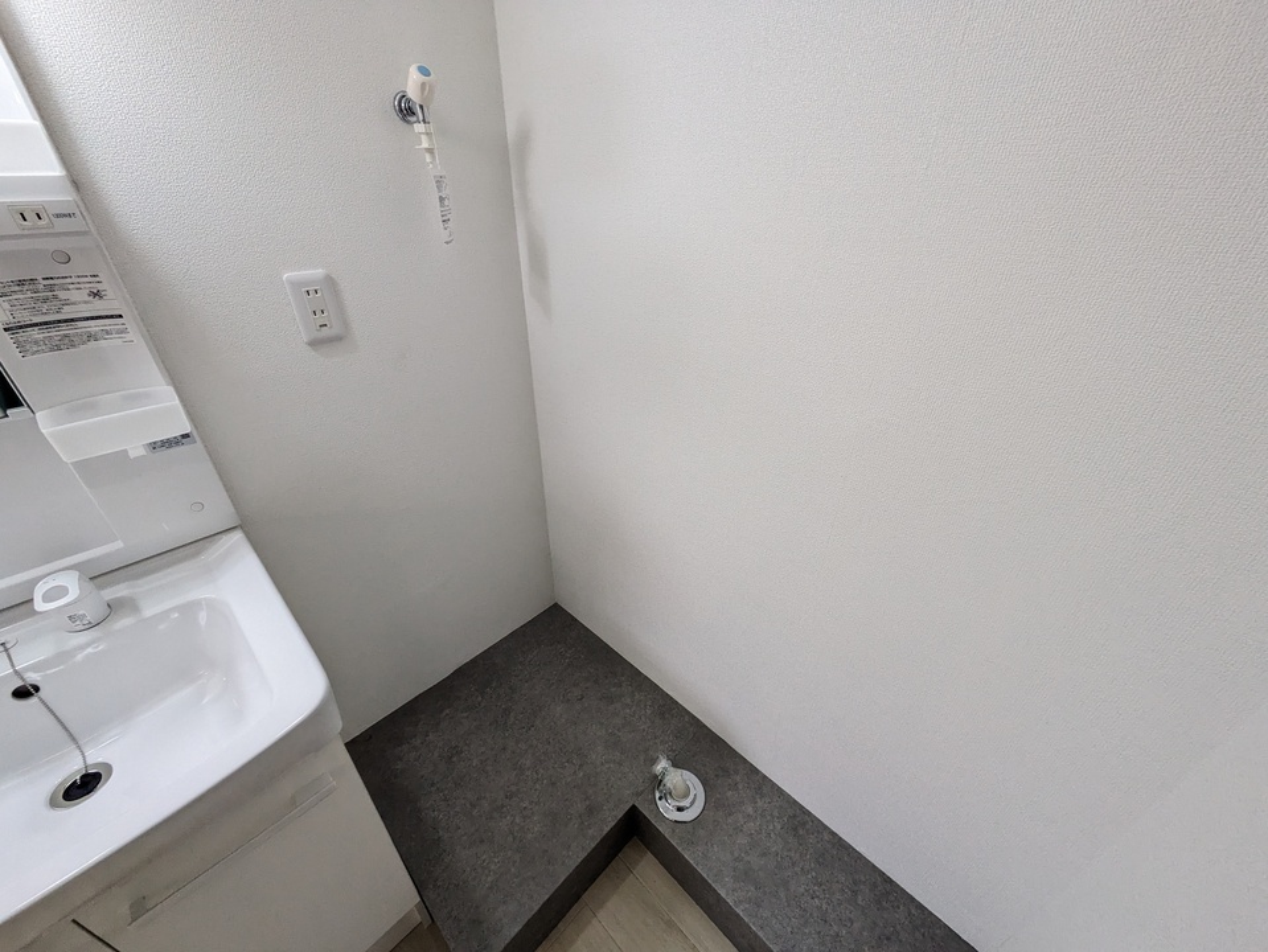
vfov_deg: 85.7
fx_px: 513
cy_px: 476
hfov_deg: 102.0
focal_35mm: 14
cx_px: 634
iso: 325
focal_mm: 1.83
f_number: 2.2
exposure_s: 1/120
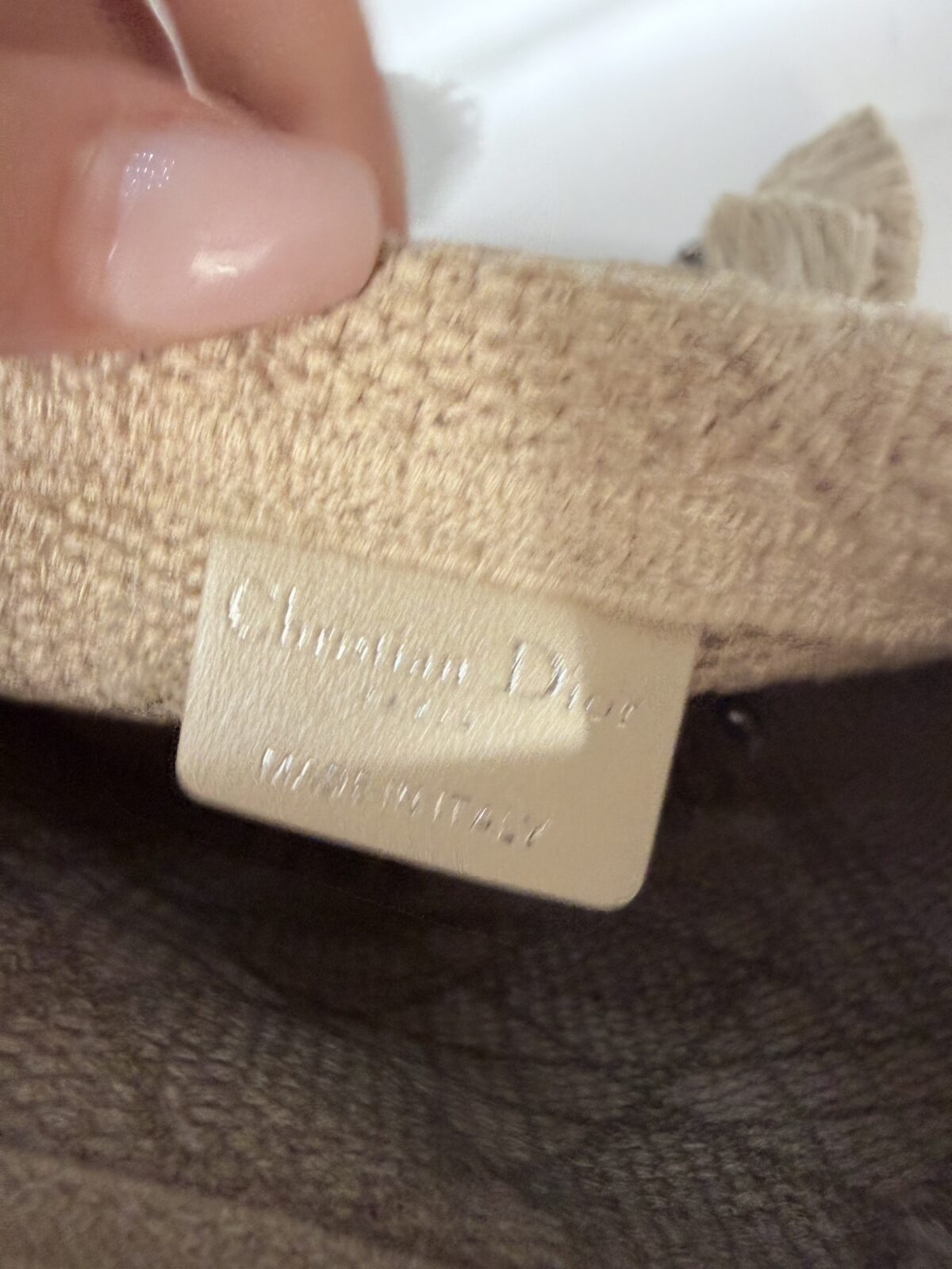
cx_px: 476
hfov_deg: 56.8
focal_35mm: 24
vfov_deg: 71.6
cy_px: 634
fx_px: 880
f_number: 2.2
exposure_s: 1/100
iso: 200
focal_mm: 2.22
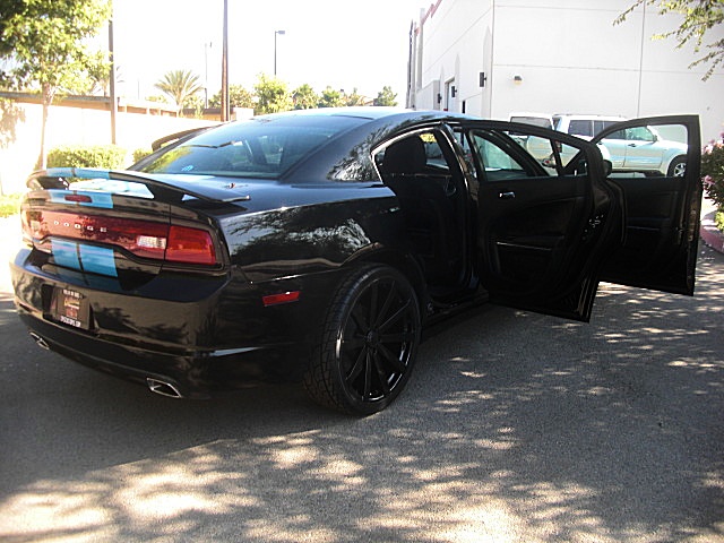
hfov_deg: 51.4
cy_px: 272
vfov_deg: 39.7
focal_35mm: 36
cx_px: 362
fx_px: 753
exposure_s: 1/125
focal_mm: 6.3
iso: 50
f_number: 2.8
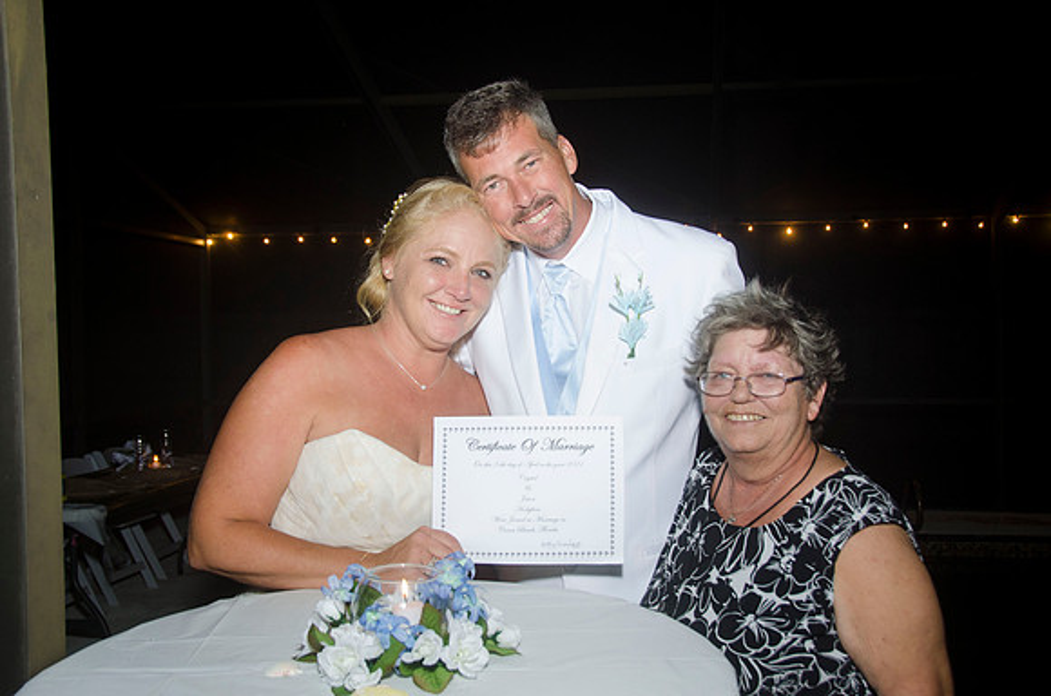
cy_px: 348
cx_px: 526
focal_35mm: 39
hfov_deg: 49.6
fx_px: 1136
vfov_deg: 34.1
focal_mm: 26
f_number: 5.6
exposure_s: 1/60
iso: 400
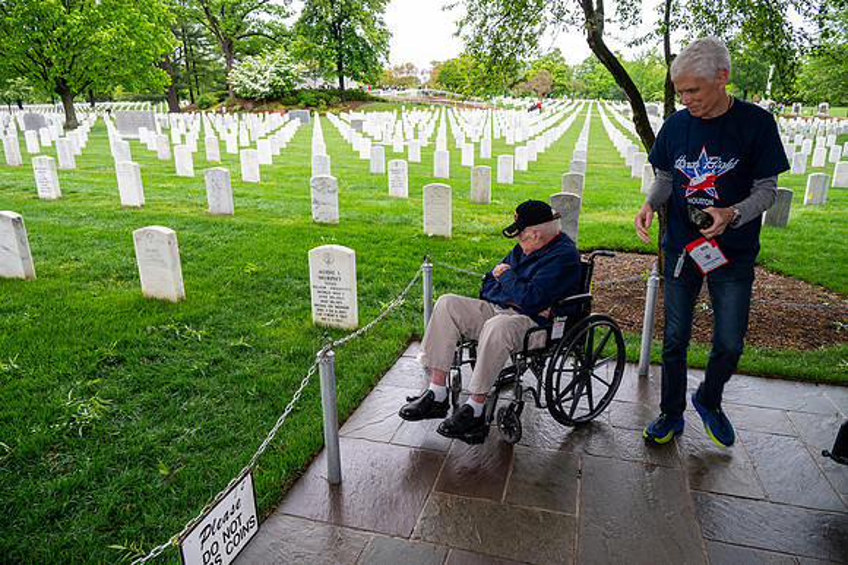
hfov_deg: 73.8
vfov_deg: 53.1
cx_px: 424
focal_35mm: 24
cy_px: 282
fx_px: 565
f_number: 6.3
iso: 450
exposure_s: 1/100
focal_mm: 24
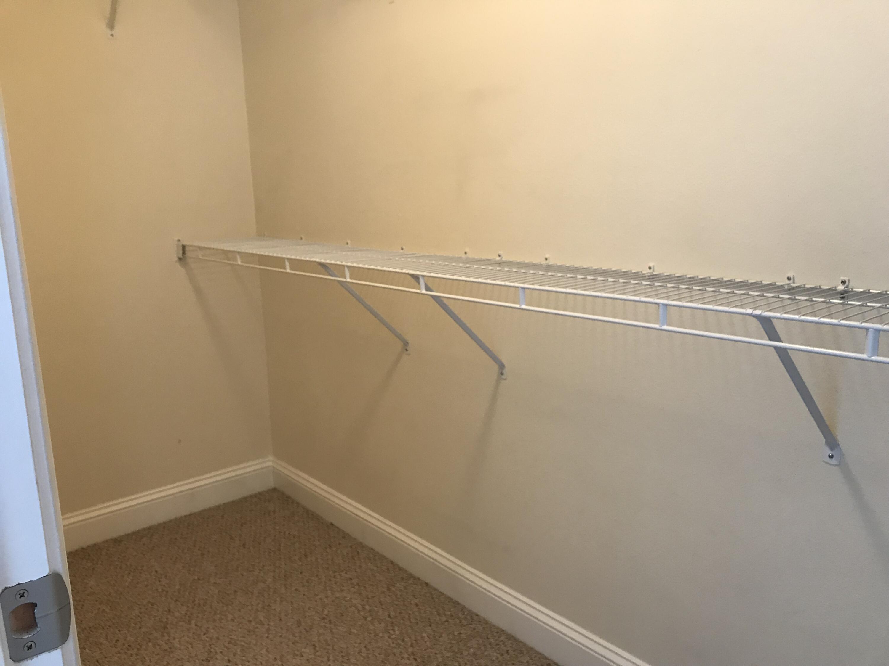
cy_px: 333
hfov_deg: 63.4
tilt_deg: -12.0
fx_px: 719
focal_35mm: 28
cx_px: 444
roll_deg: +1.6
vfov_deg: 49.7
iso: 40
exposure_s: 1/20
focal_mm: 3.99
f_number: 1.8
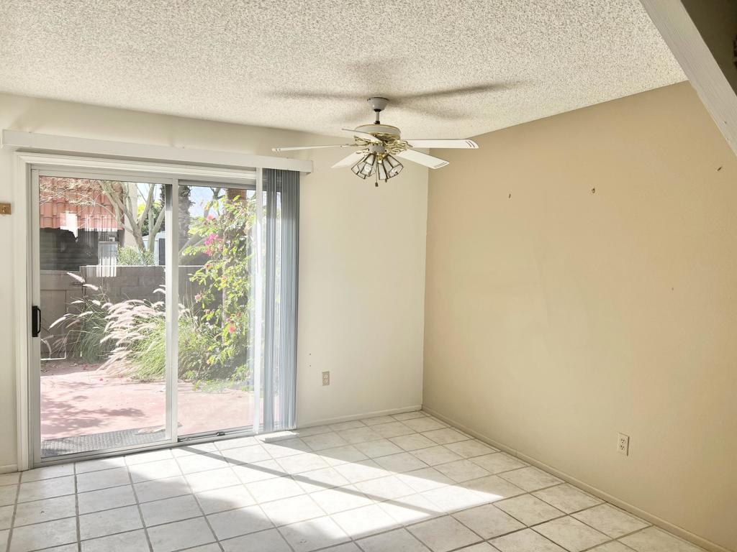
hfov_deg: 67.3
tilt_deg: -2.8
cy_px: 276
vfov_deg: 53.1
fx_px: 554
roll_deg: -1.4
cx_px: 368
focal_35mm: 26
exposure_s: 1/611
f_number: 1.5
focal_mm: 5.7
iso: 50
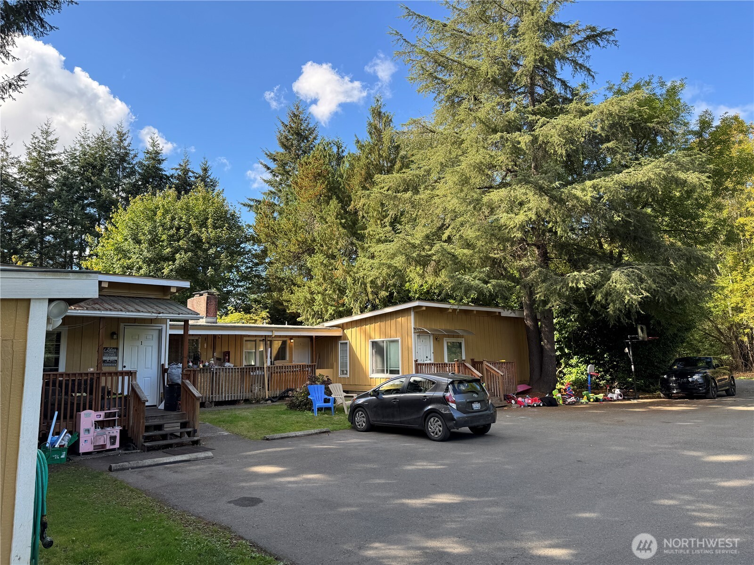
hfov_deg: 71.6
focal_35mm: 24
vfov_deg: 56.8
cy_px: 282
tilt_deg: +8.2
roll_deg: +0.1
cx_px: 377
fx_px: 523
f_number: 1.78
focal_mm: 6.76
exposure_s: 1/822
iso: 80
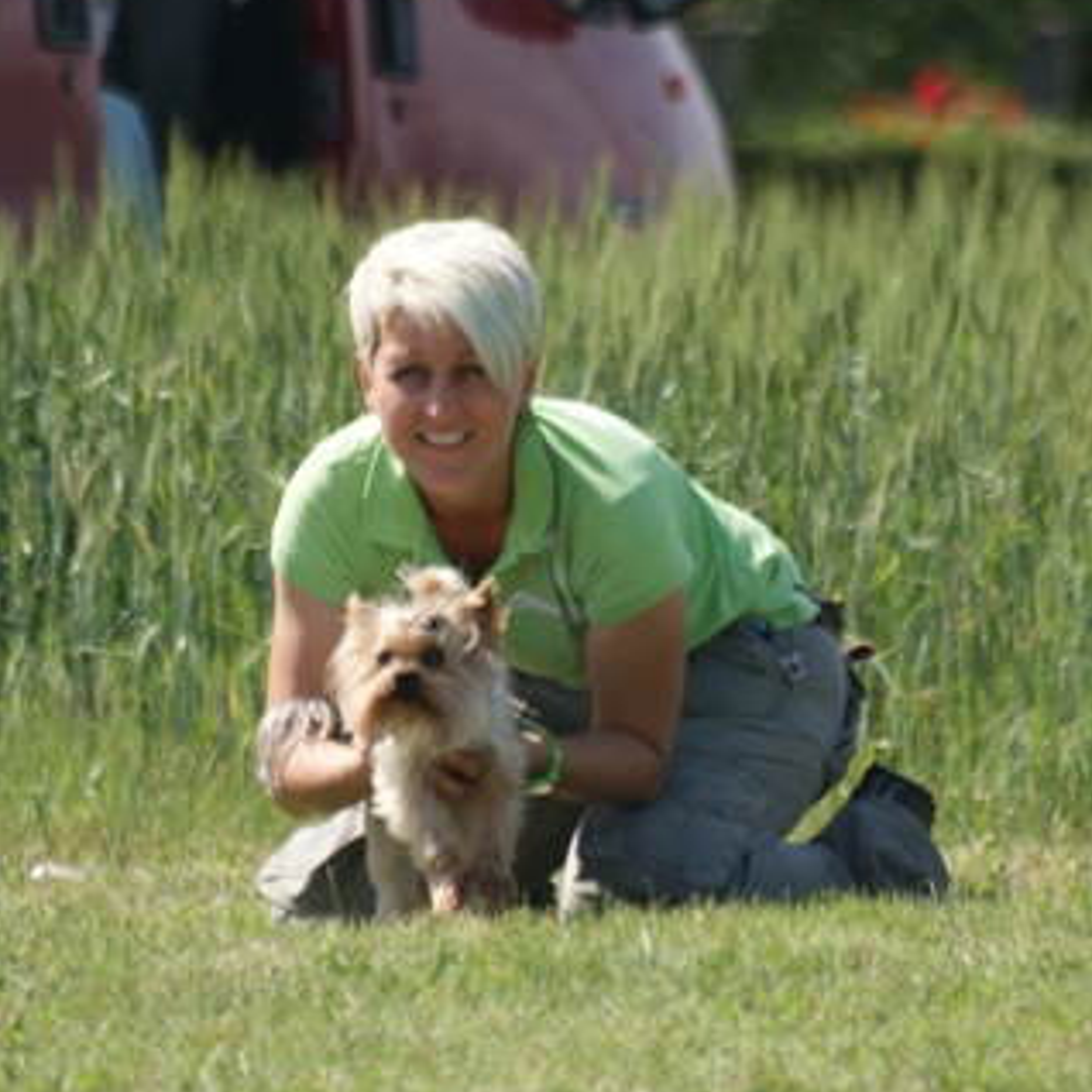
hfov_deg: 3.0
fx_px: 20629
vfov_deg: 3.0
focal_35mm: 578
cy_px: 635
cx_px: 546
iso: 160
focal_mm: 300
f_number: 5.6
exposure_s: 1/500
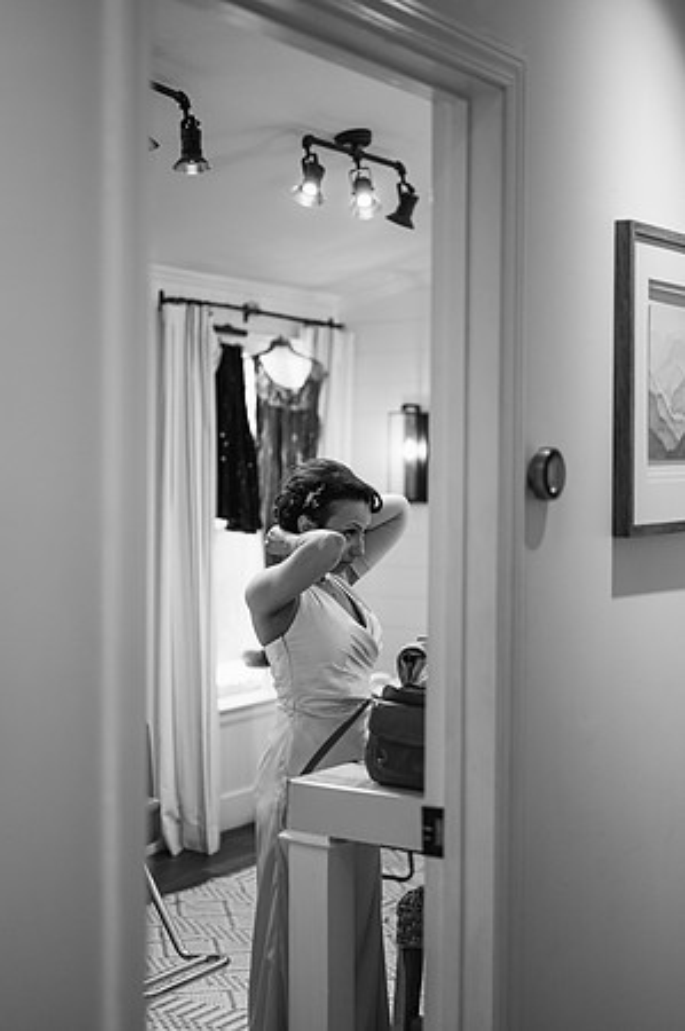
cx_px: 342
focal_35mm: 50
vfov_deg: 39.6
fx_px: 1430
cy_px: 516
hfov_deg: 26.9
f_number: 1.8
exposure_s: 1/125
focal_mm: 50
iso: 180
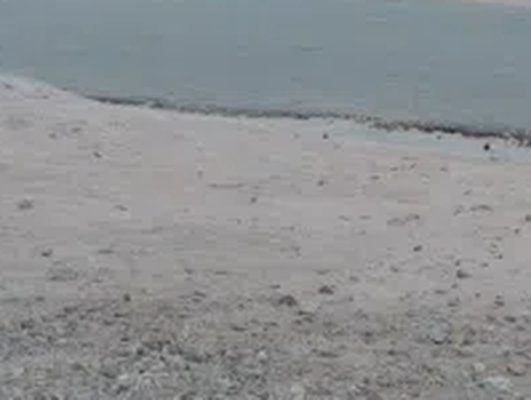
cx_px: 184
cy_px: -211
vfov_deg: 6.0
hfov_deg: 8.1
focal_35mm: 244
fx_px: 3750
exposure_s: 1/50
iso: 272
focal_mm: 5.25
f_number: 1.75
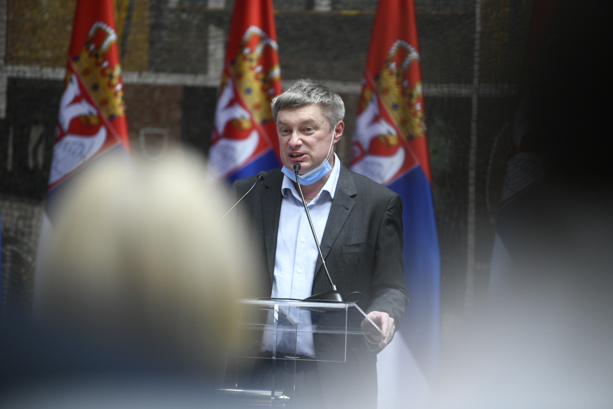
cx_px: 306
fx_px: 3405
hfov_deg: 10.3
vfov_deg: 6.9
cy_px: 204
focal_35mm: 200
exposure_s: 1/1000
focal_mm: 200
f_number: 2.8
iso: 1600
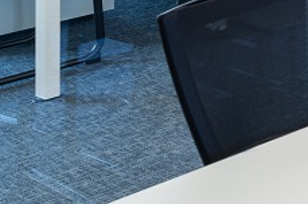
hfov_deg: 11.6
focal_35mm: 98
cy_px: -248
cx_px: 916
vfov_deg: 11.9
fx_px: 837
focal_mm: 14
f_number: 8
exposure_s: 1/8
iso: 100
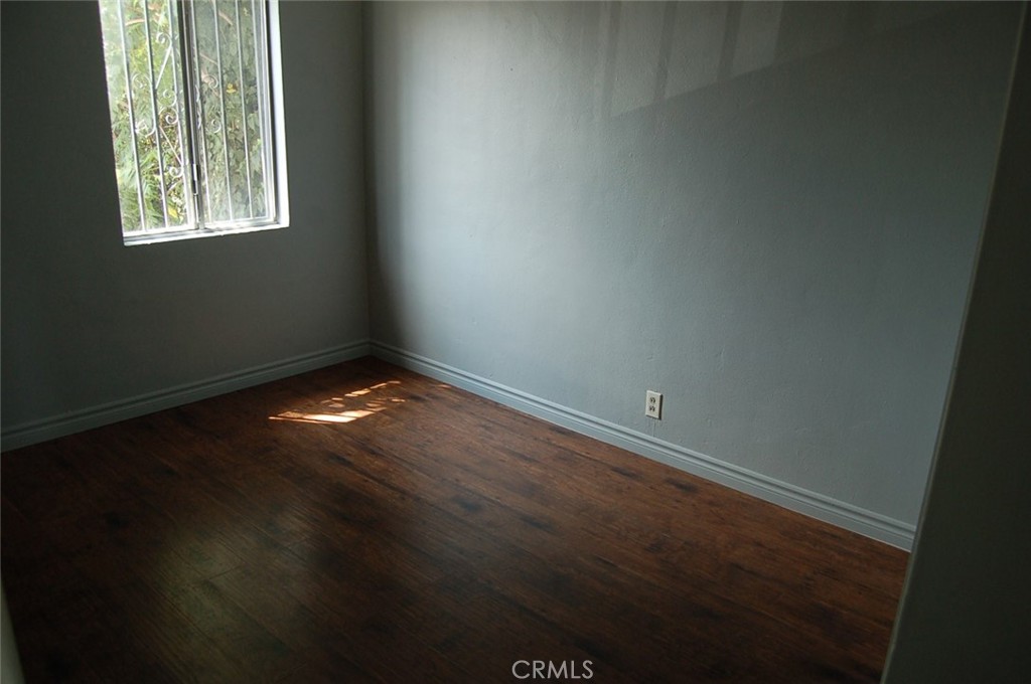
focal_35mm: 27
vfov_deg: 47.8
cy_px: 342
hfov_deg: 67.4
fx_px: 772
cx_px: 516
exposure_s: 1/60
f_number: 4
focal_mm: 18
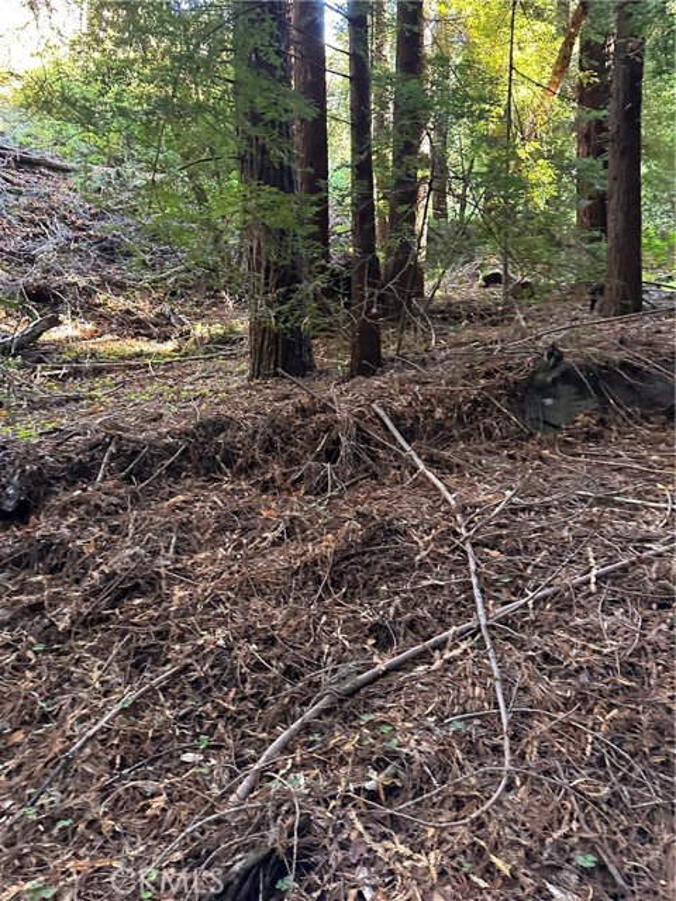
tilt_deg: -3.4
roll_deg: +0.9
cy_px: 450
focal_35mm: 24
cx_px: 338
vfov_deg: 71.6
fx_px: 625
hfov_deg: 56.8
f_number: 1.78
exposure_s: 1/37
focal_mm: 6.86
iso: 1000
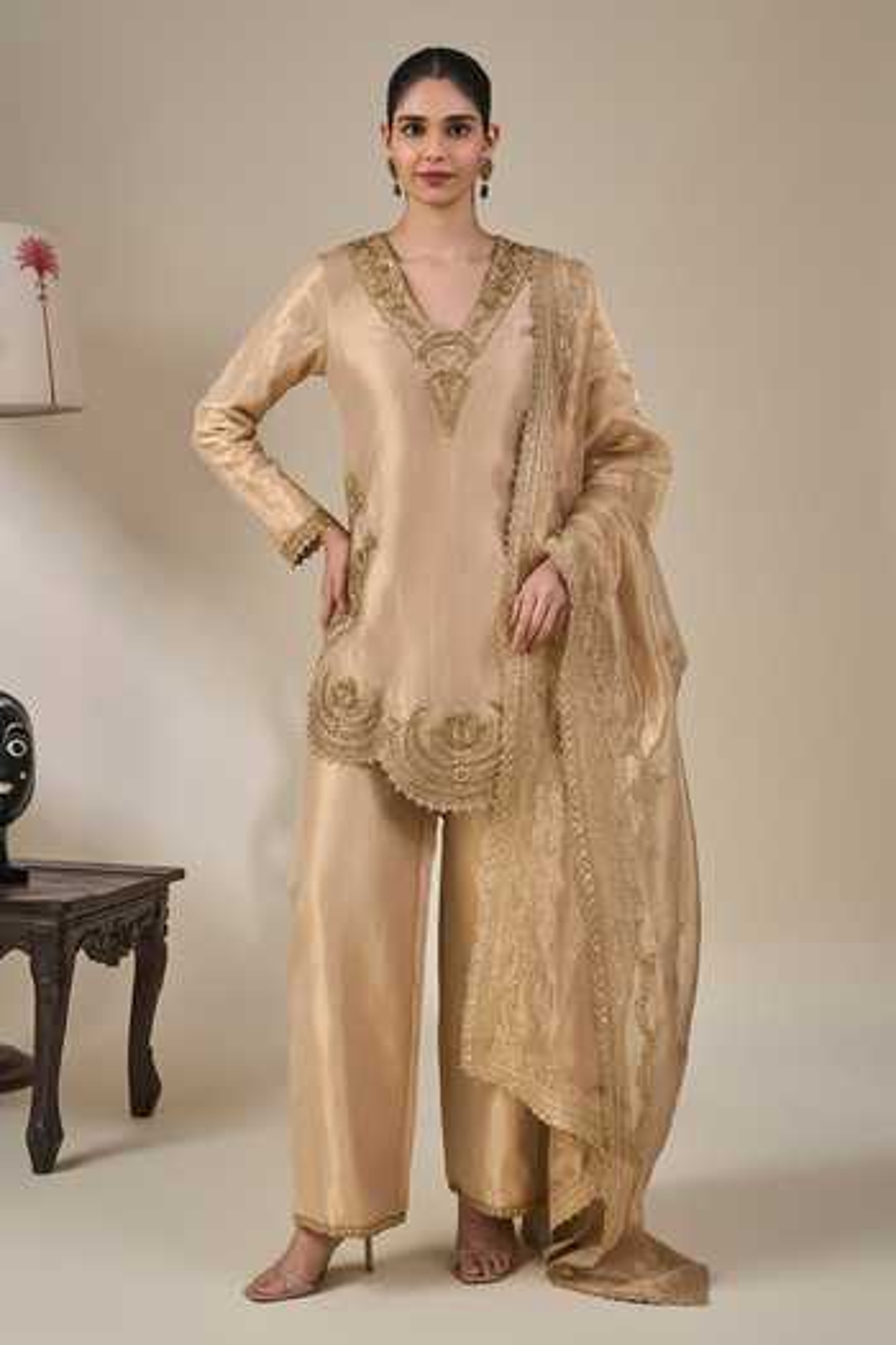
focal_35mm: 48
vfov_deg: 41.1
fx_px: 1792
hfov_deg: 28.1
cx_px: 448
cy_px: 672
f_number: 5.6
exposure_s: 1/160
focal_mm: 48
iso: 250
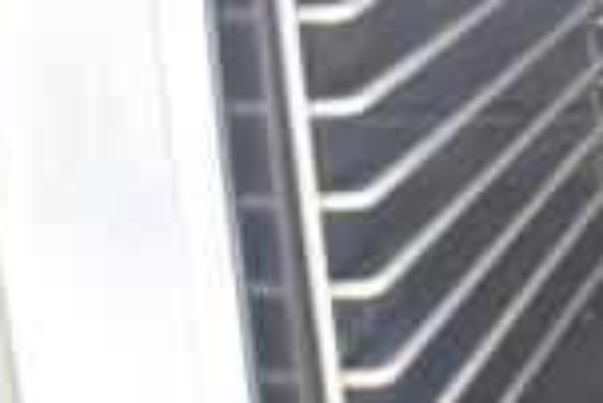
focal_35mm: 127
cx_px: 1166
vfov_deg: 10.7
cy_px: -50
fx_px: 2130
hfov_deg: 13.9
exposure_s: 1/30
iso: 6400
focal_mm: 21
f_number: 3.8
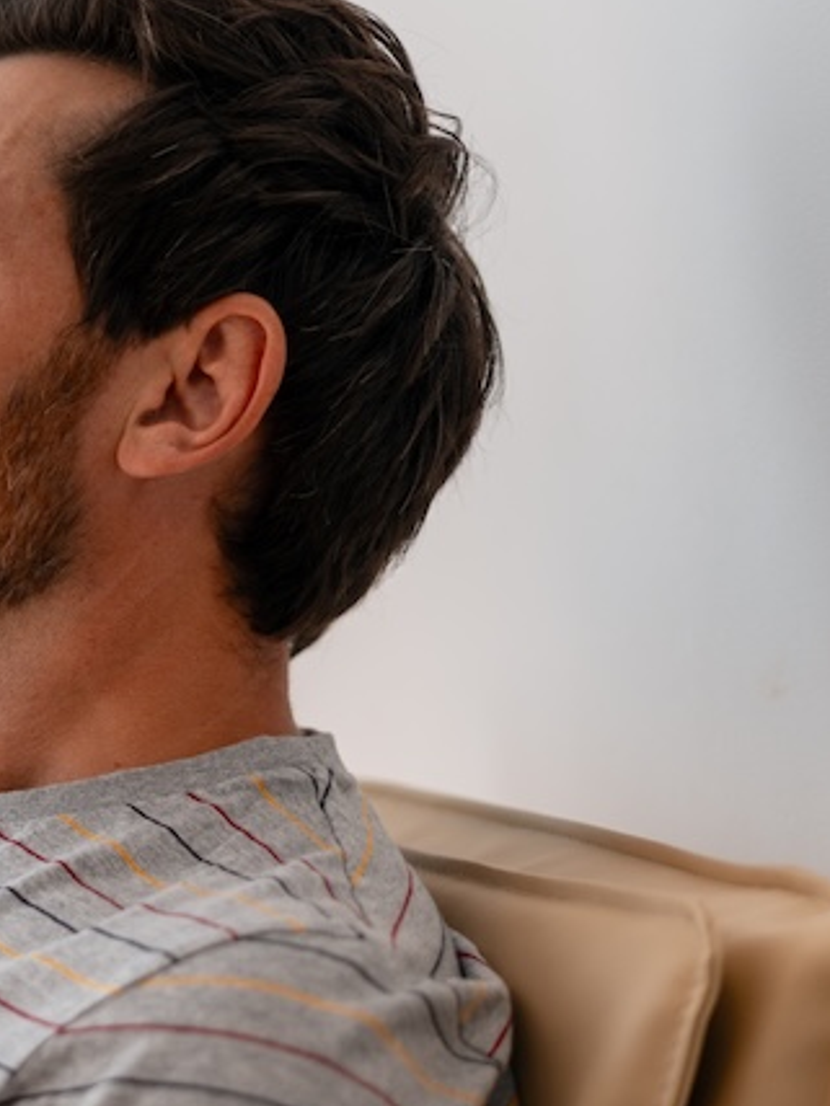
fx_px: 3229
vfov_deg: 19.4
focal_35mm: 101
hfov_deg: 14.2
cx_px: -171
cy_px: 618
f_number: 2
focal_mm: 50
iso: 250
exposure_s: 1/1000
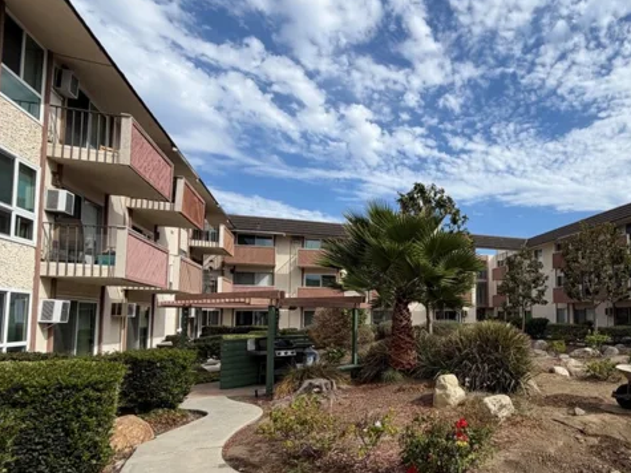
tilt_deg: +4.6
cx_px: 475
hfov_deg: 71.1
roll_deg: +1.5
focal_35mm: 22
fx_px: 401
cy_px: 292
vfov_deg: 60.3
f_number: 2.2
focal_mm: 2.22
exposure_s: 1/1087
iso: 20
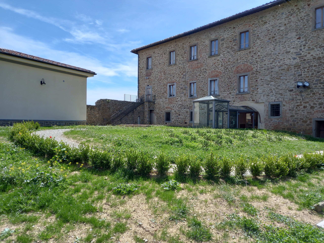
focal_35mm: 25
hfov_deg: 69.4
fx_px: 234
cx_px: 162
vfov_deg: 54.9
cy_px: 122
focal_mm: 4.6
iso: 25
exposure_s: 1/520
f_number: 2
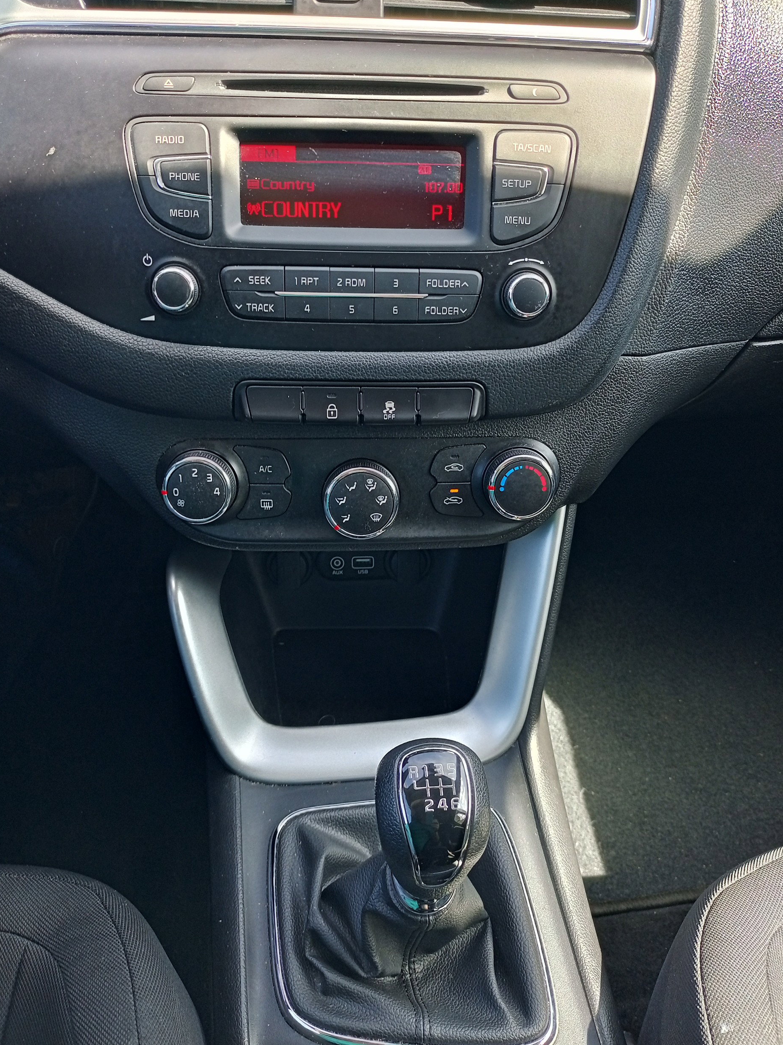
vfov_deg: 67.3
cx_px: 390
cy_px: 511
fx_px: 784
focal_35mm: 26
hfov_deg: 53.1
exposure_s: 1/100
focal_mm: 4.69
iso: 319
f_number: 1.79
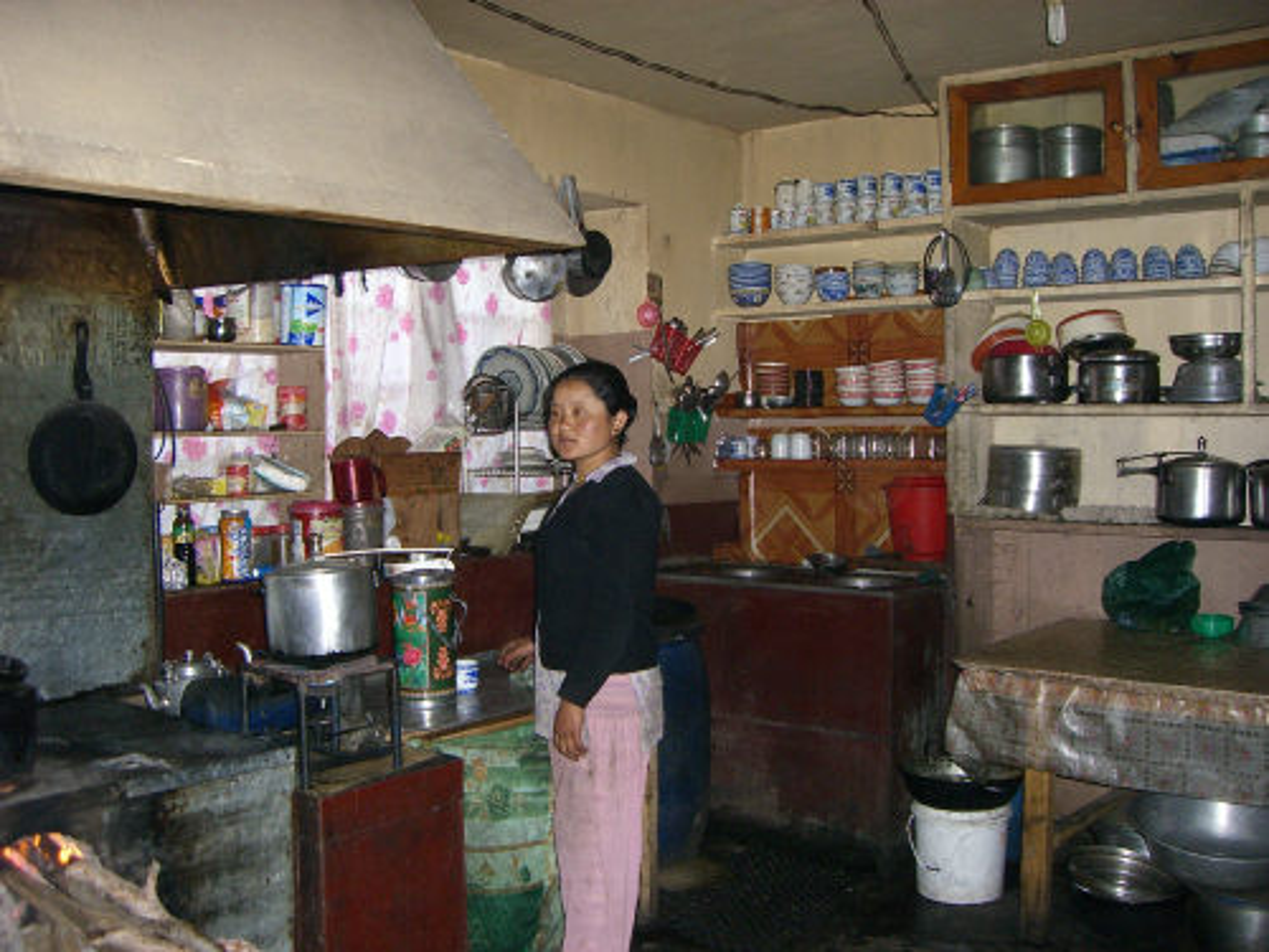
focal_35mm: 38
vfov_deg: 37.7
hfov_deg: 49.0
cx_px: 634
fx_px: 1393
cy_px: 476
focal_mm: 6.2
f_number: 2.7
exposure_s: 1/60
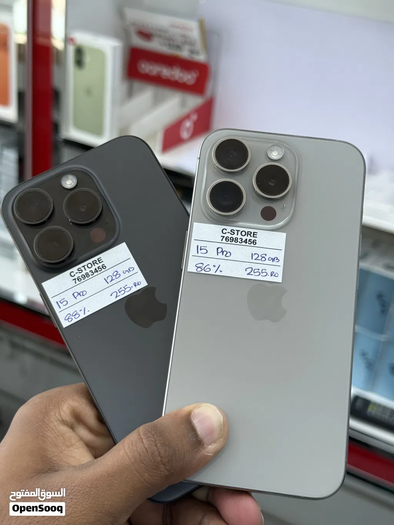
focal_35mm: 48
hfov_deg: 30.3
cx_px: 197
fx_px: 728
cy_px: 262
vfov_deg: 39.7
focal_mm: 6.76
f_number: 1.78
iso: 64
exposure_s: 1/460
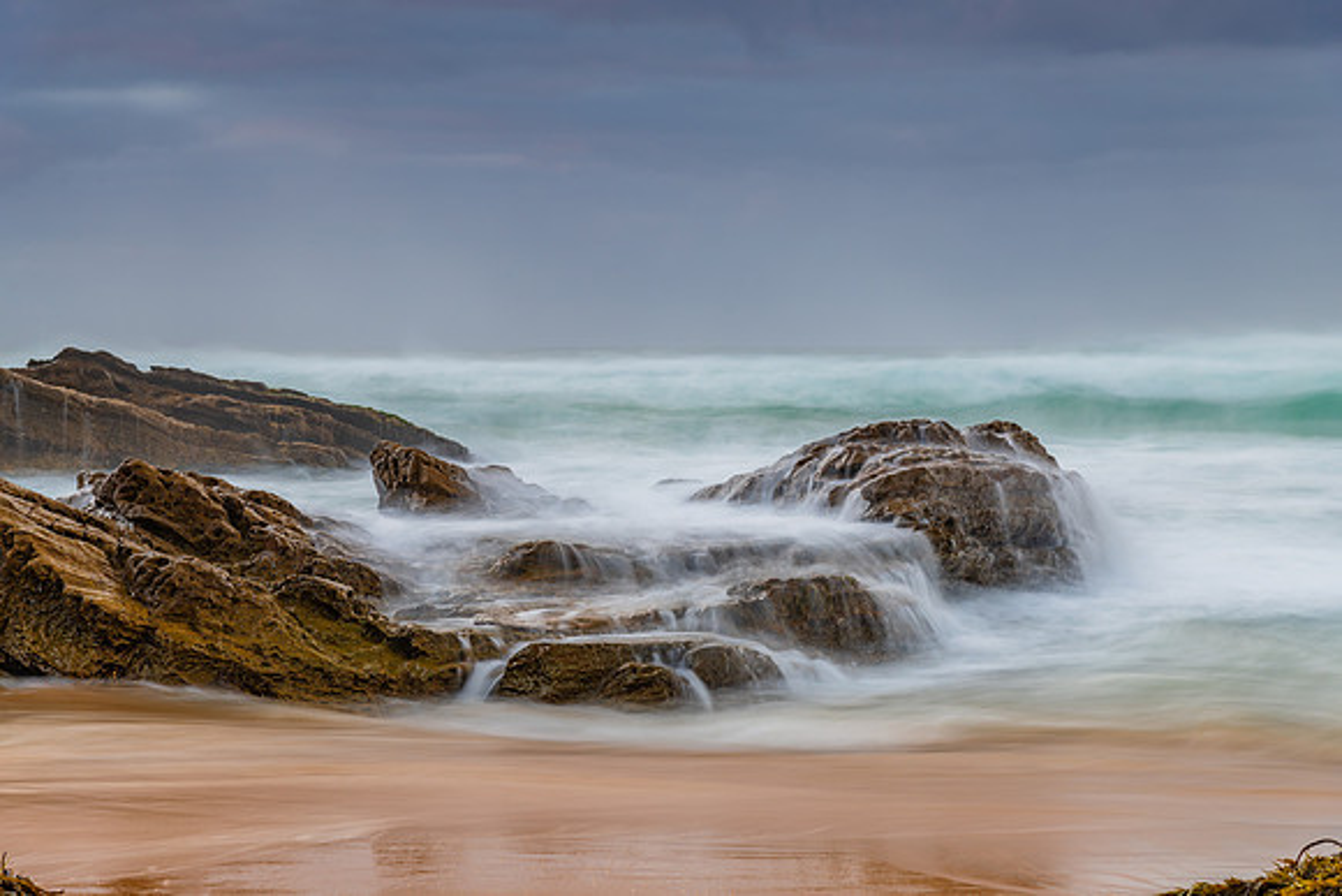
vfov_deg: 16.2
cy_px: 448
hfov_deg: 24.1
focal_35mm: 84
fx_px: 3140
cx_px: 681
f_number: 8
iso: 80
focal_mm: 82
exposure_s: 3
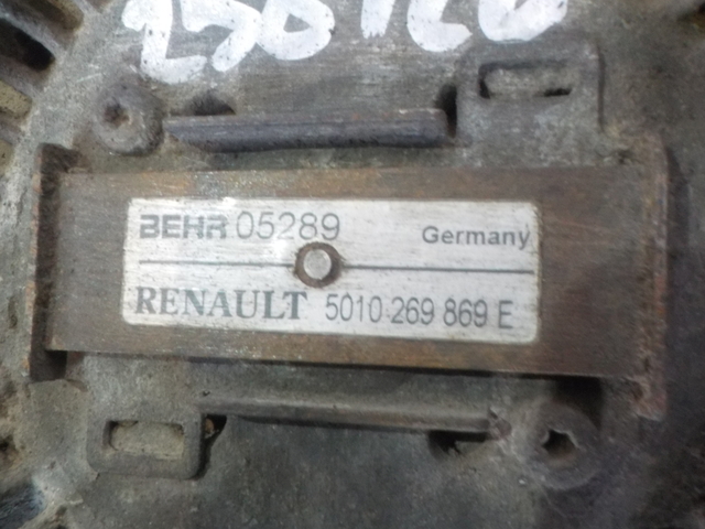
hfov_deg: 60.0
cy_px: 264
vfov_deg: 46.8
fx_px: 611
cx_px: 352
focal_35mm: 30
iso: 500
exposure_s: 1/8
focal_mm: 4.1
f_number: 3.3
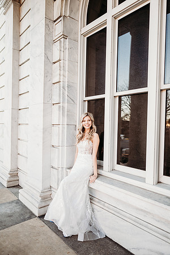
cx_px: 85
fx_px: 170
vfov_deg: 73.7
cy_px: 128
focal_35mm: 24
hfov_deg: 53.1
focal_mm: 24
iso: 320
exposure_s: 1/320
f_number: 2
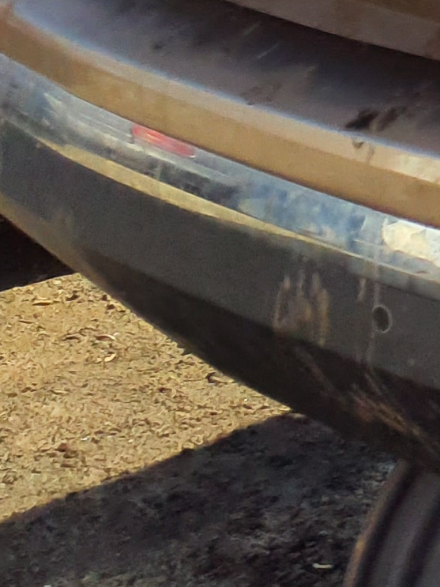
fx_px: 2543
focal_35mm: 150
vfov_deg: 12.6
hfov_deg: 8.5
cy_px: -265
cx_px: 1241
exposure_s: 1/1492
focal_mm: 3.58
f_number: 1.9
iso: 40
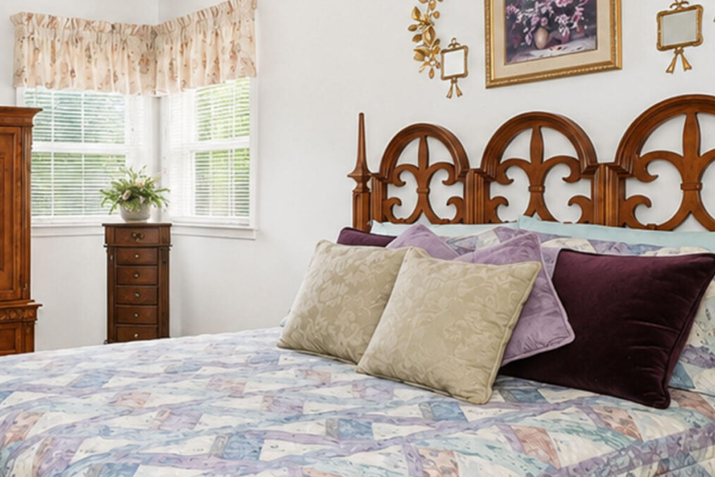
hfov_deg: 44.8
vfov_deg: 35.0
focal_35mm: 38
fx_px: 755
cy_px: 216
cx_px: 39
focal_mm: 10
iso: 2000
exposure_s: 1/60
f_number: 7.1
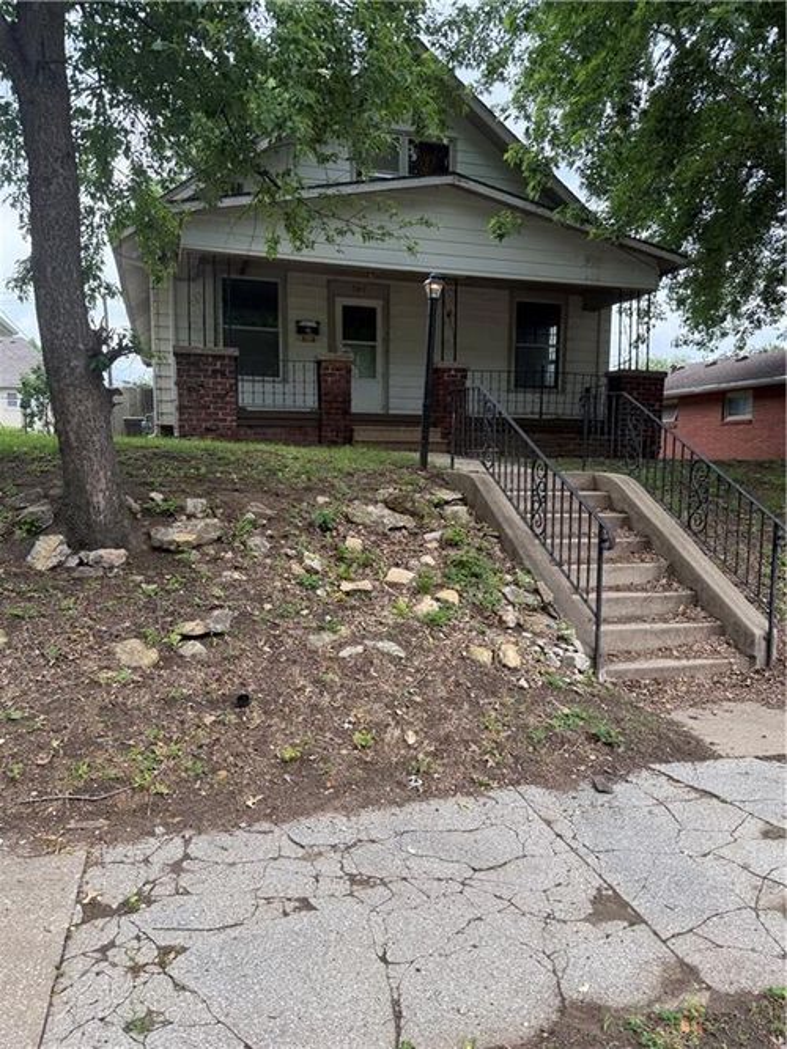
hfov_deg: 56.8
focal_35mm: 24
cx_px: 394
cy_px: 524
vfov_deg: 71.6
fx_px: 728
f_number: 1.78
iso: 100
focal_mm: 6.76
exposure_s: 1/788
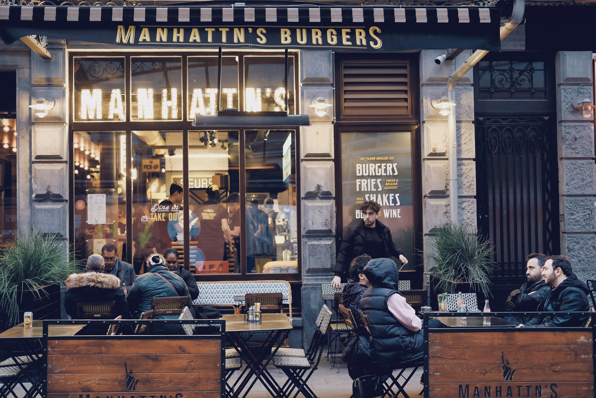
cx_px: 298
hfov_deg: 37.5
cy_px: 199
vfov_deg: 25.5
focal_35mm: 53
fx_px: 877
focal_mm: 35
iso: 800
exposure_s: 1/60
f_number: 2
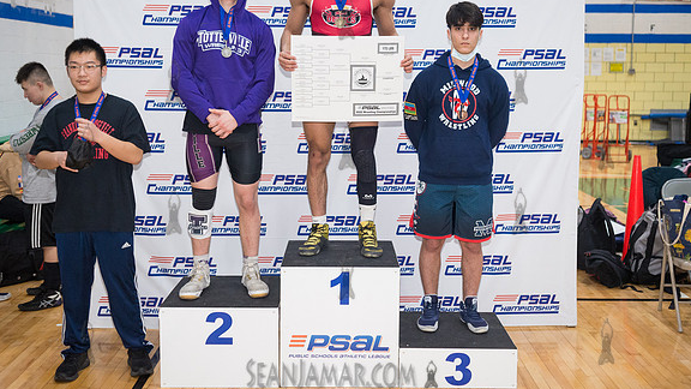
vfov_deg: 28.2
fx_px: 770
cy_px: 146
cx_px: 354
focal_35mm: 42
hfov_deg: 48.4
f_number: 3.5
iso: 4000
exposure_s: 1/400
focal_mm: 35
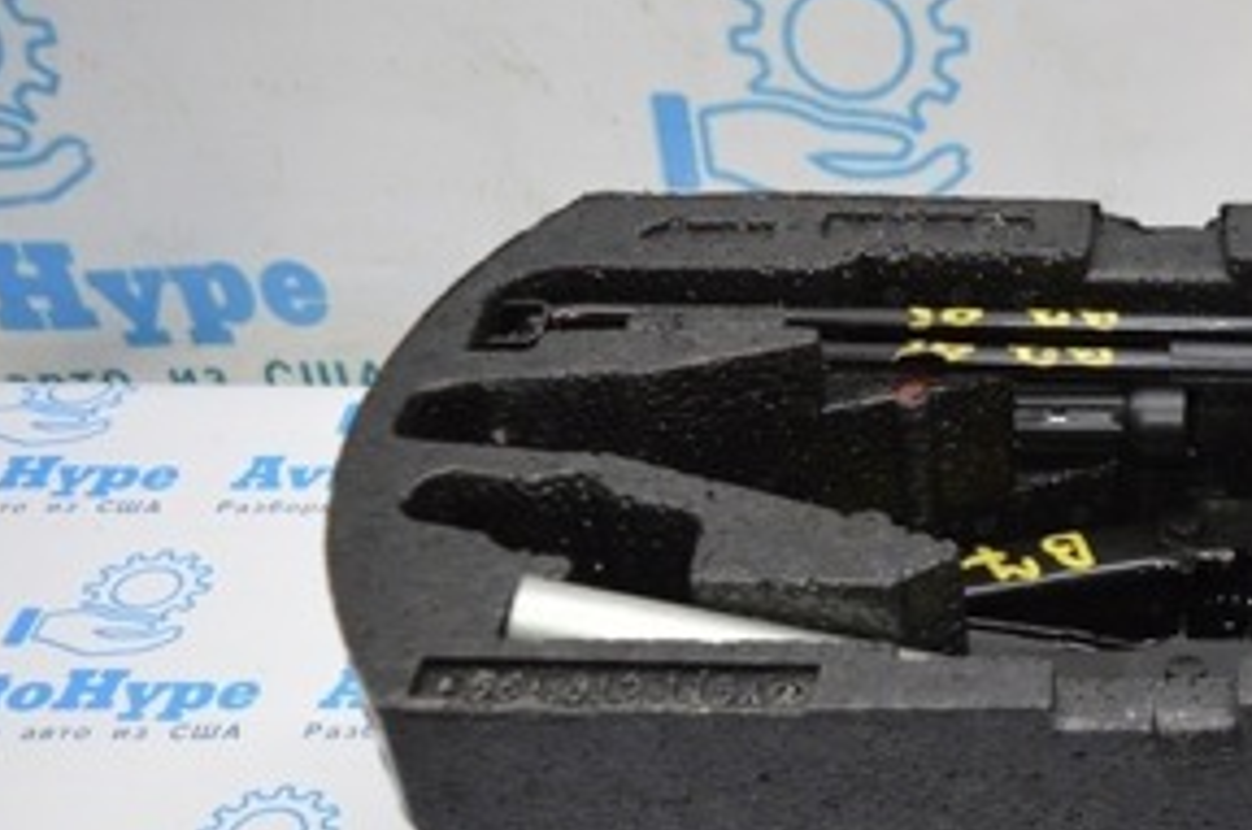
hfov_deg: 31.1
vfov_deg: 22.3
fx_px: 2083
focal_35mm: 60
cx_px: 1239
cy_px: 615
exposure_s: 1/60
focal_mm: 18
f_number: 3.5
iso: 400
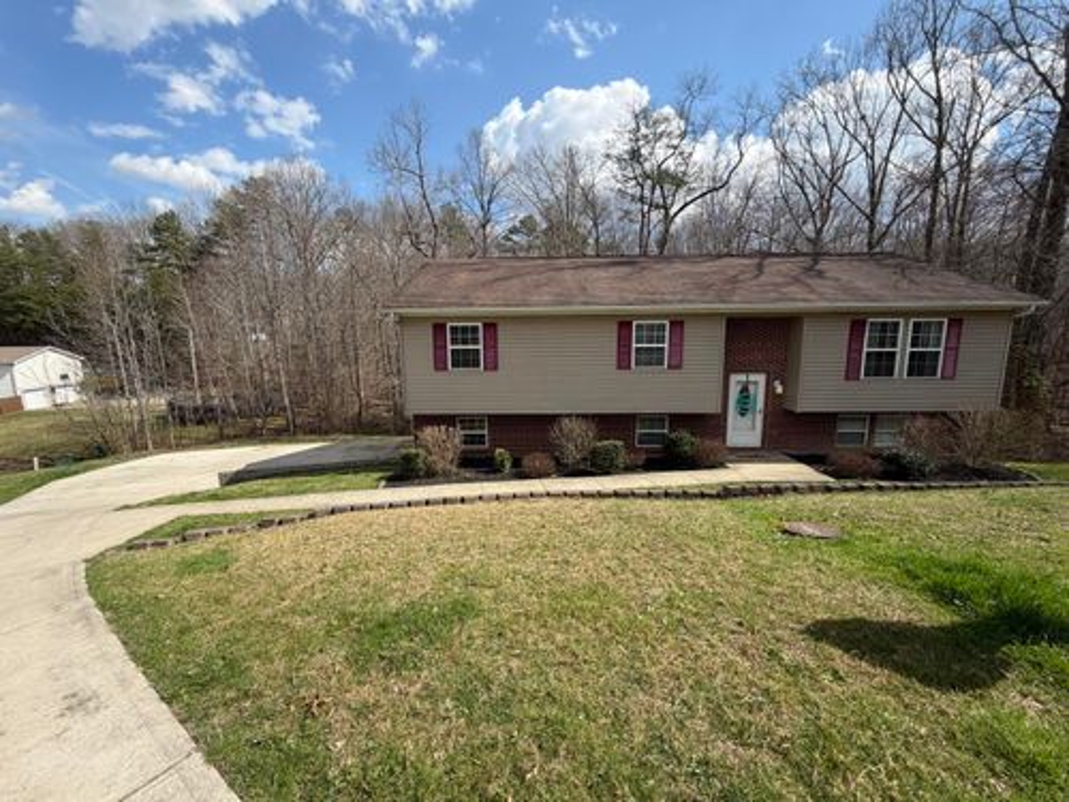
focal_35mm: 14
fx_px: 432
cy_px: 401
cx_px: 534
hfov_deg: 102.1
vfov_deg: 85.7
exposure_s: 1/770
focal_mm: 2.22
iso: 25
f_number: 2.2
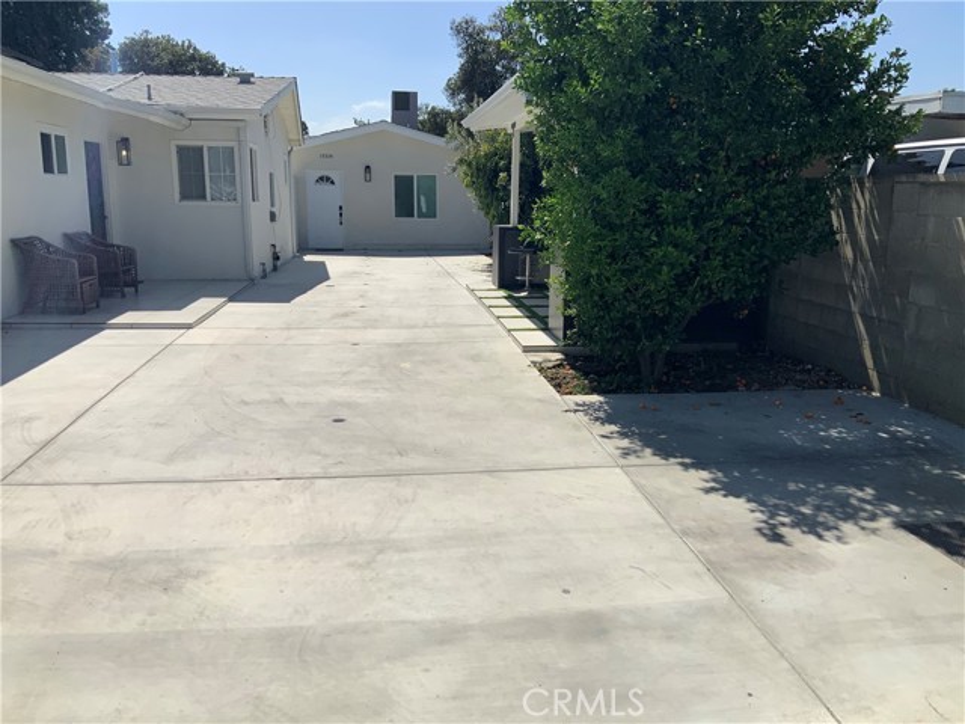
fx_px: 808
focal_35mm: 29
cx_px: 482
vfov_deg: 48.2
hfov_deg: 61.7
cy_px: 362
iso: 20
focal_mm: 3
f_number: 1.8
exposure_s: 1/3534
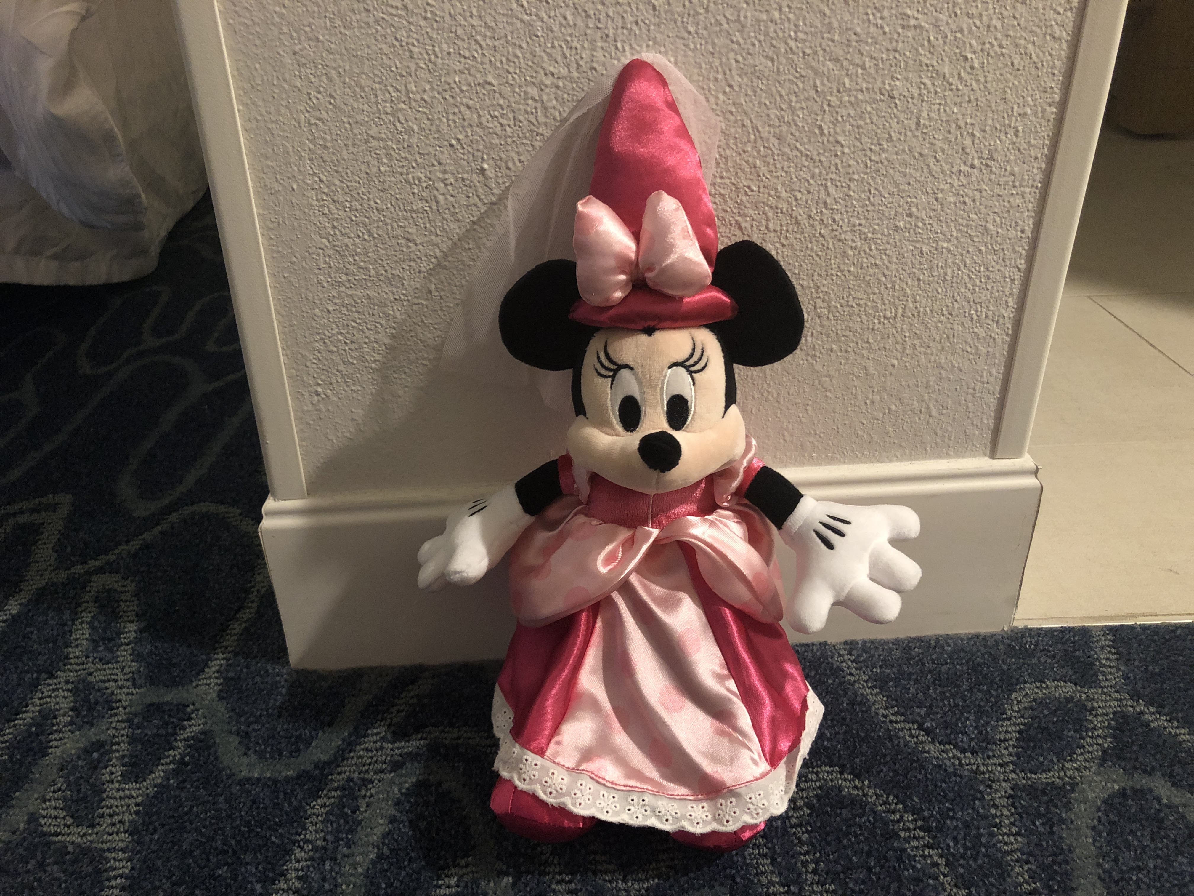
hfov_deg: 63.4
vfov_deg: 49.7
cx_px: 597
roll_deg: +1.8
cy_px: 448
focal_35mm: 28
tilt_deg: -30.0
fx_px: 966
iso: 100
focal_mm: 3.99
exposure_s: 1/4
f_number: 1.8
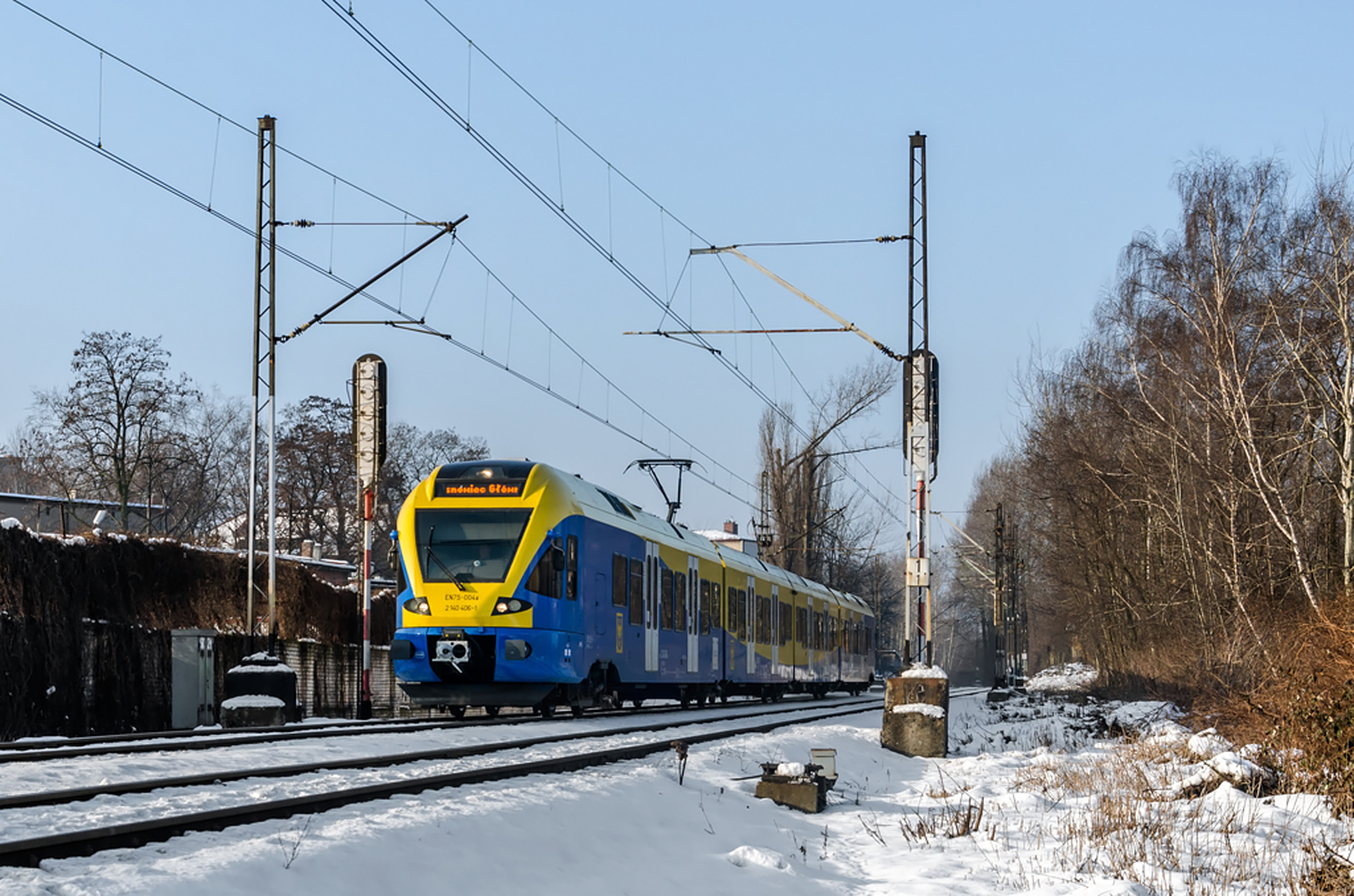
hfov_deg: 39.0
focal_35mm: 51
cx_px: 677
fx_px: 1914
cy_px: 448
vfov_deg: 26.4
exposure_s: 1/500
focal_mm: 34
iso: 200
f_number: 6.3
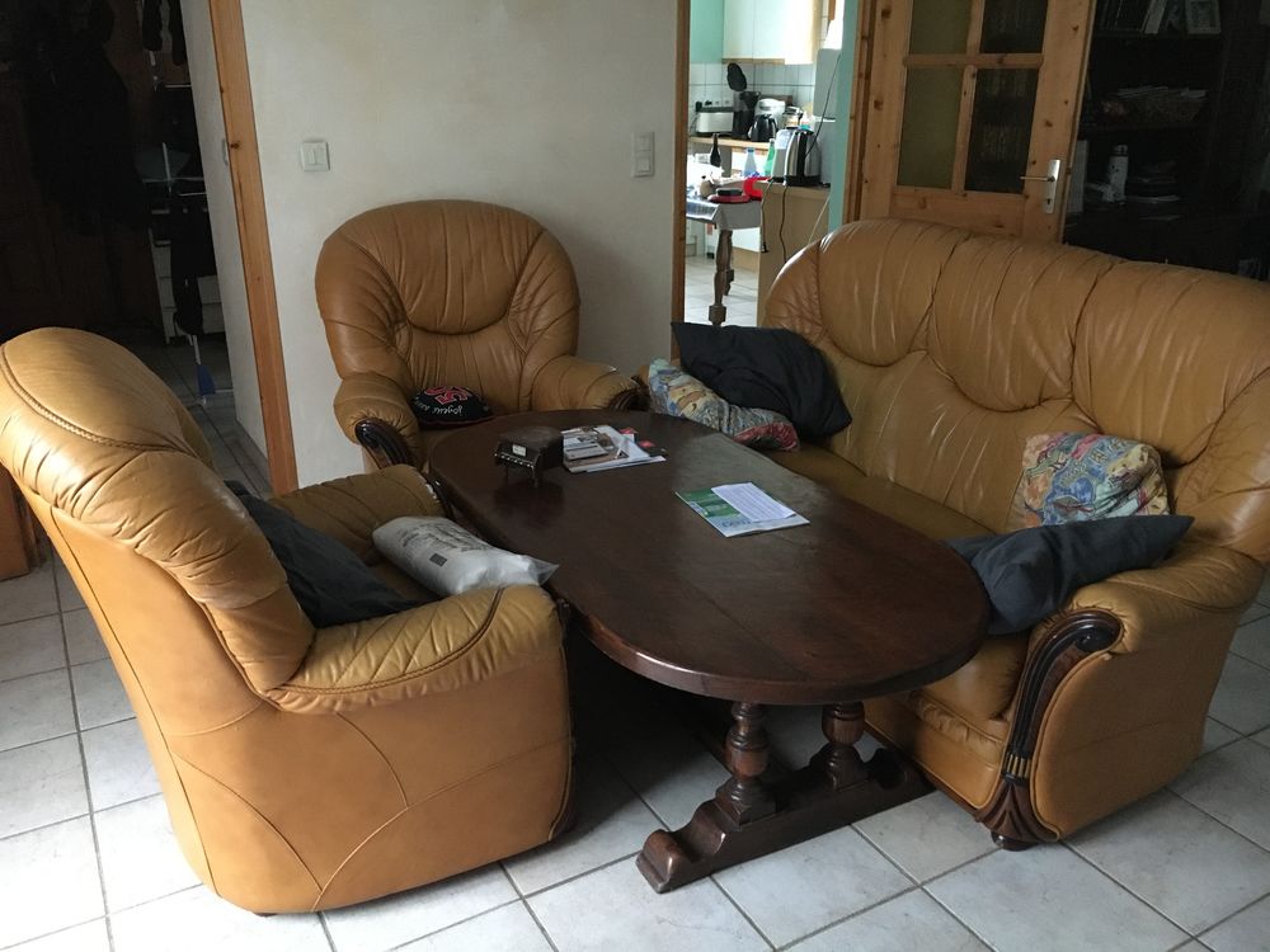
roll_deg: -0.5
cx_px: 635
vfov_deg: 48.2
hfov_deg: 61.7
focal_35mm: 29
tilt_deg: -19.6
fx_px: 1064
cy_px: 476
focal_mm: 4.15
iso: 320
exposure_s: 1/17
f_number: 2.2
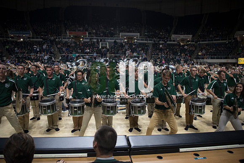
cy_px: 82
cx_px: 122
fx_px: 163
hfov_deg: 73.7
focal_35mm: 24
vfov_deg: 53.2
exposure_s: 1/1000
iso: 2000
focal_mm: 24
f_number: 2.8
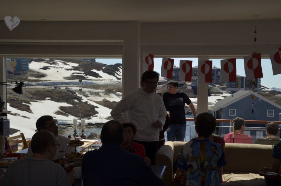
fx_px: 374
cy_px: 93
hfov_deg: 41.2
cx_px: 140
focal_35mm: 48
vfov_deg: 28.0
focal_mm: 32
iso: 100
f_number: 9
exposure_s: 1/200
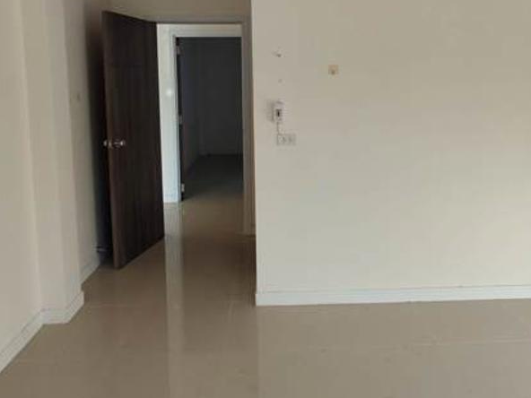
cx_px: 297
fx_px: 476
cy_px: 134
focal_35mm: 31
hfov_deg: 58.2
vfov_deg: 44.8
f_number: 2.2
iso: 50
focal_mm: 1.67
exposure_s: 1/264
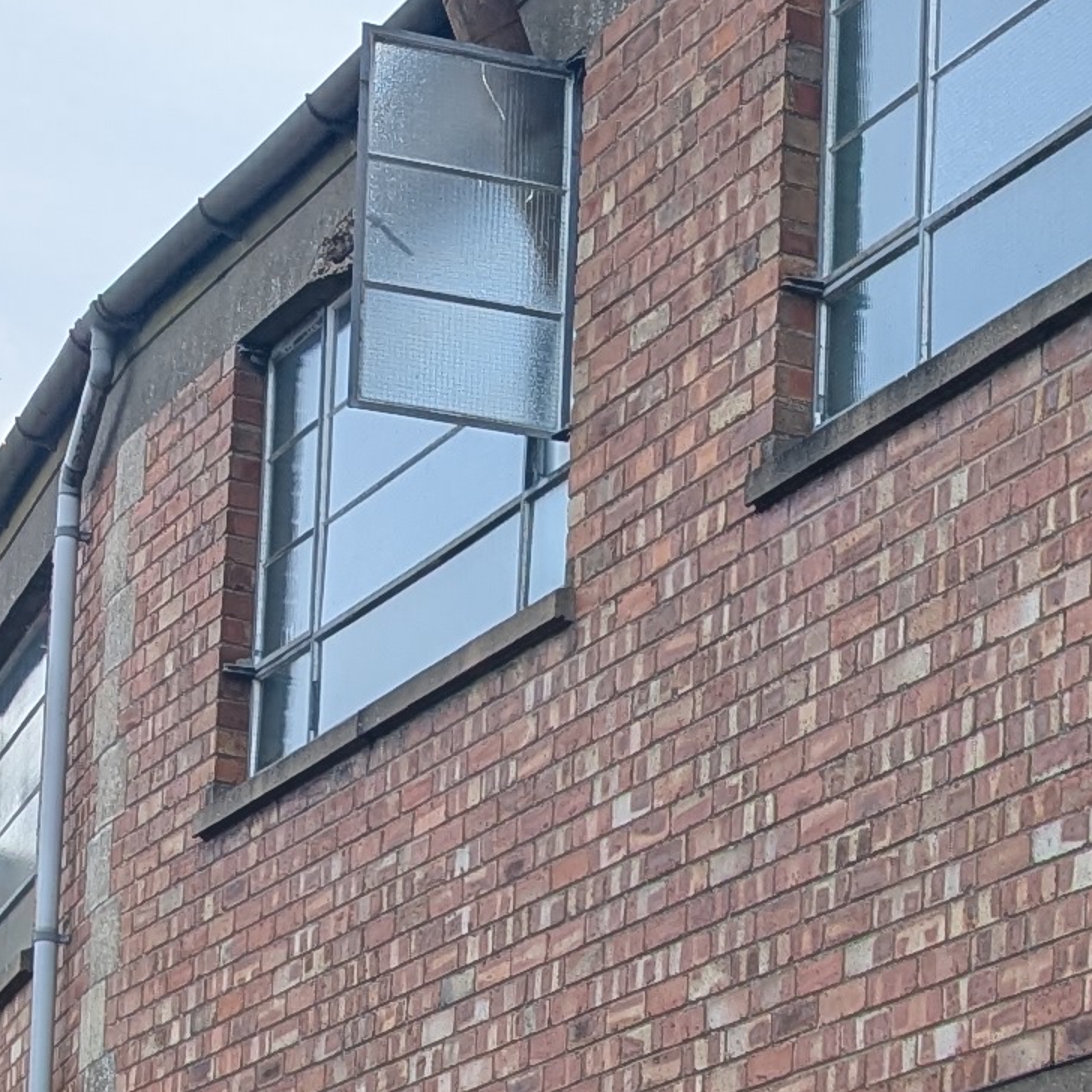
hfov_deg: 13.1
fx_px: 4247
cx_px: 2024
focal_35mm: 119
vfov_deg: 14.0
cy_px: 1462
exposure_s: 1/763
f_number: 1.68
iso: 18
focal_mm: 6.9
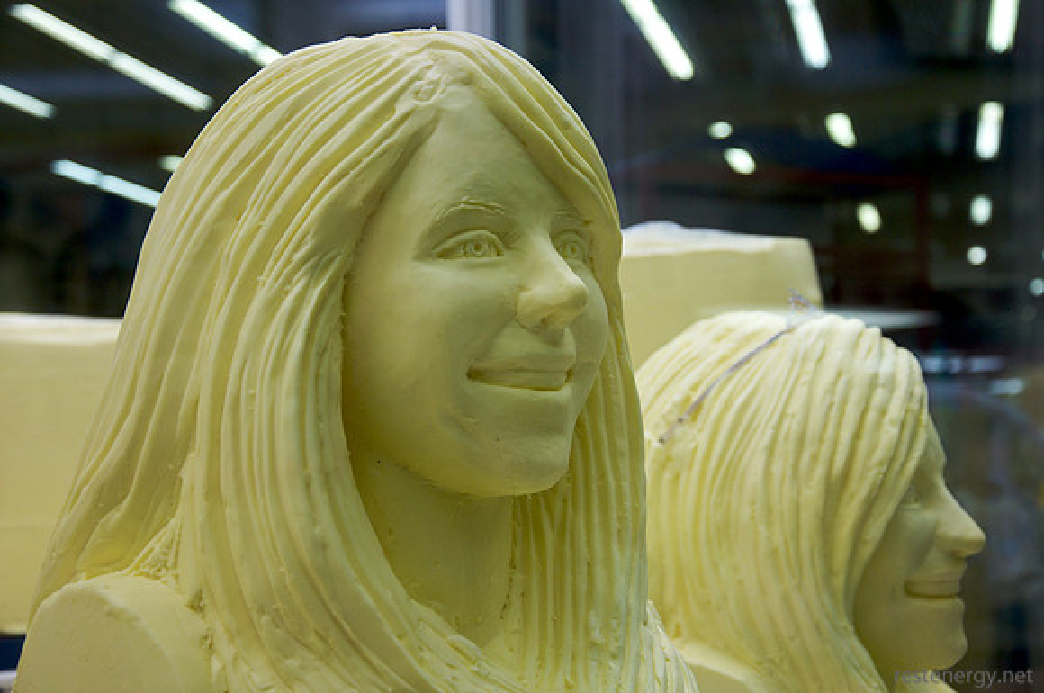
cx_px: 522
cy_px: 346
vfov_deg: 18.1
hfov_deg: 27.0
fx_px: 2172
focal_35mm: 75
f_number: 5
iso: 400
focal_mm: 50
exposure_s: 1/80
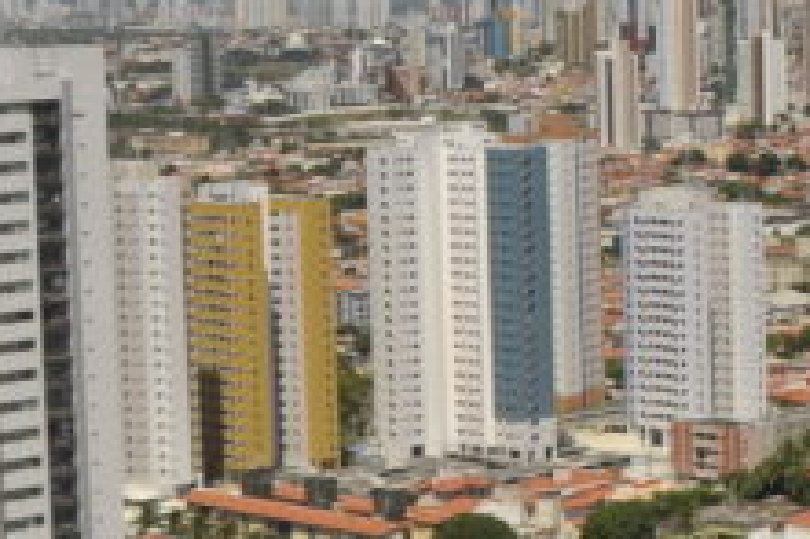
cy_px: 216
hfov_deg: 15.7
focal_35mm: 125
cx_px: 1012
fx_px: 2810
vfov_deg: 10.9
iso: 200
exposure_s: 1/800
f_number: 10
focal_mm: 18
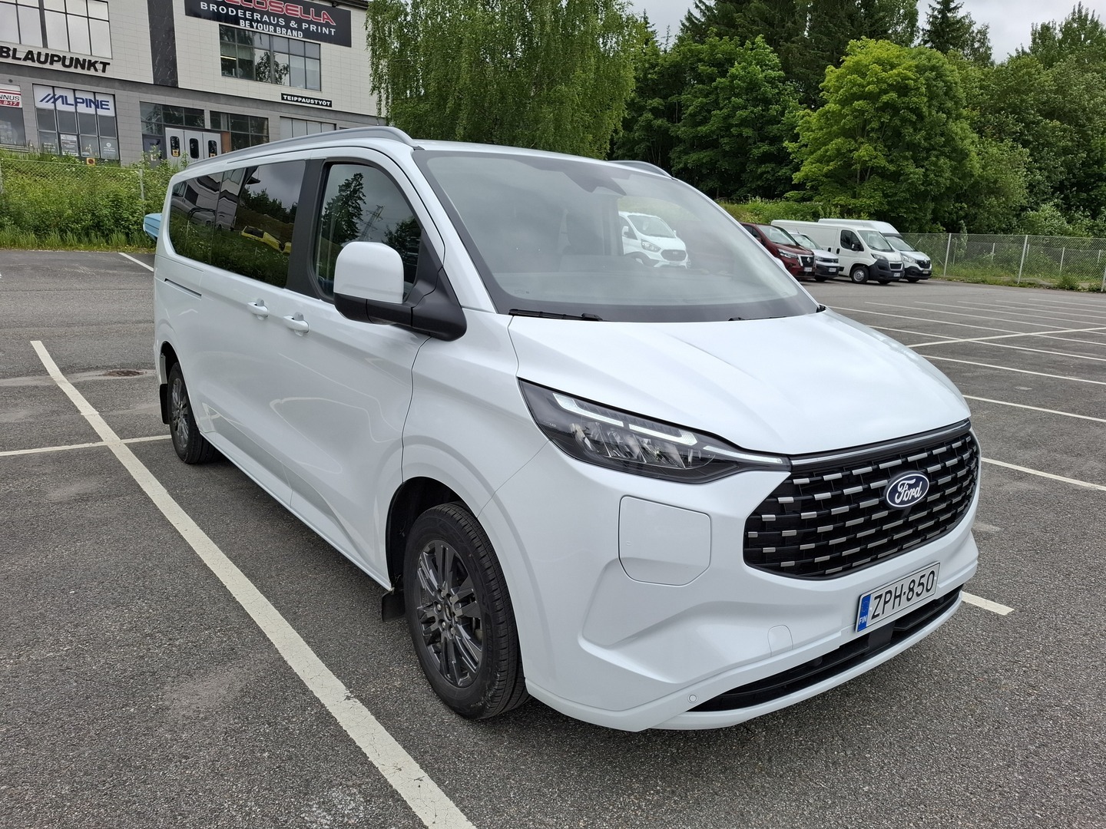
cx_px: 553
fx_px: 735
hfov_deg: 73.9
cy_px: 414
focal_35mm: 23
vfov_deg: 58.9
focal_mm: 5.54
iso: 50
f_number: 1.8
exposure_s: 1/1312
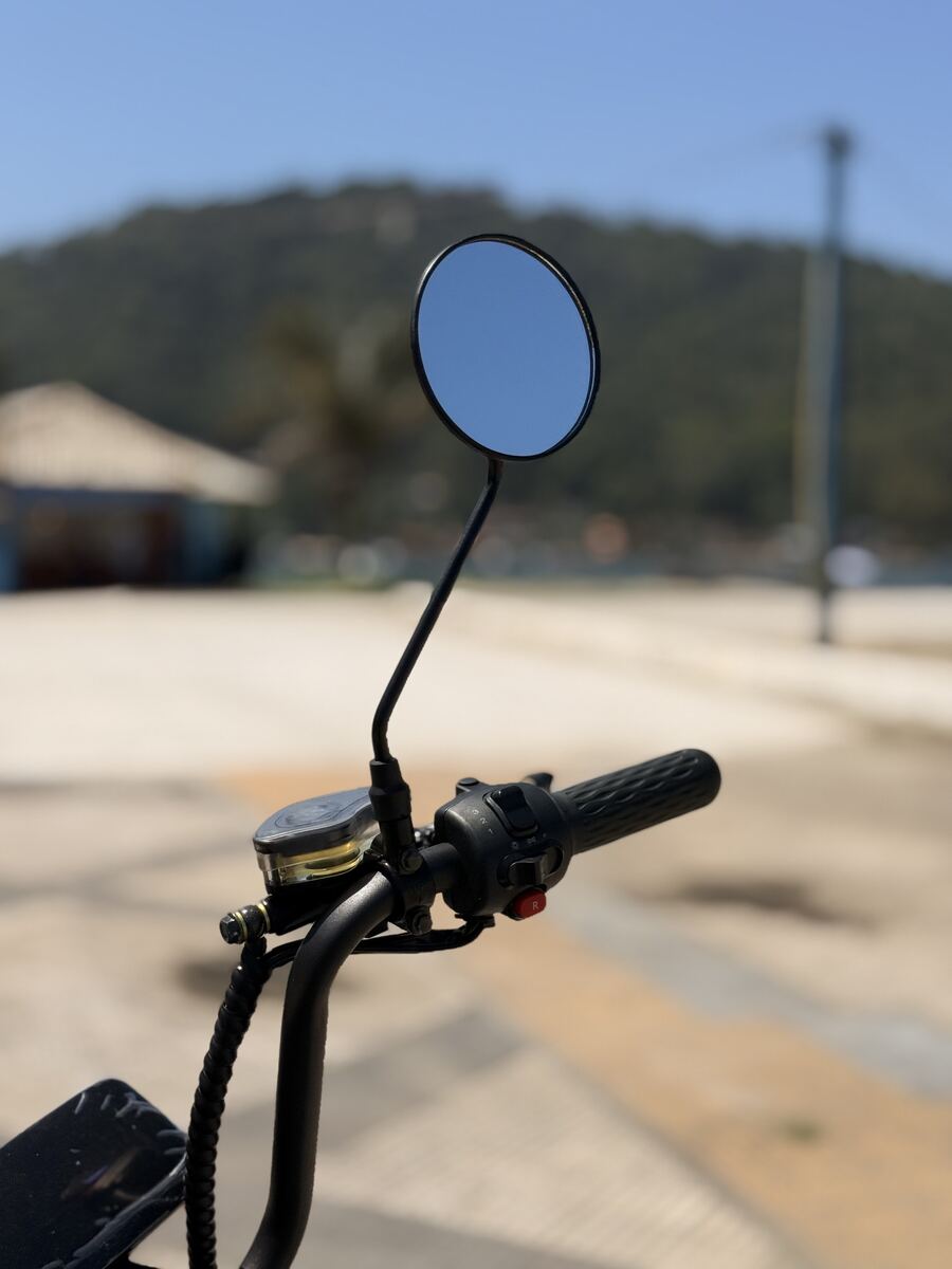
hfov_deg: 30.3
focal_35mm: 48
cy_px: 634
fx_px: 1760
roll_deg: -0.9
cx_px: 476
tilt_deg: -2.7
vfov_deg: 39.7
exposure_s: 1/11364
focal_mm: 6.76
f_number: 1.78
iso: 64
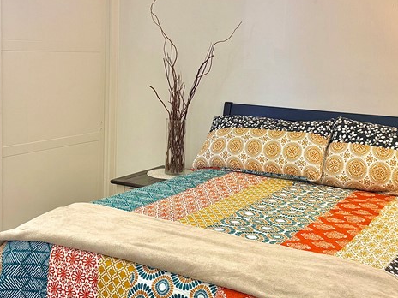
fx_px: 609
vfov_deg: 27.5
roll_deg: -2.2
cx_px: 193
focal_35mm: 53
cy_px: 128
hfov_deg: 36.2
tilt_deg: -7.6
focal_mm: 6.76
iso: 125
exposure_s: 1/60
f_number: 1.78
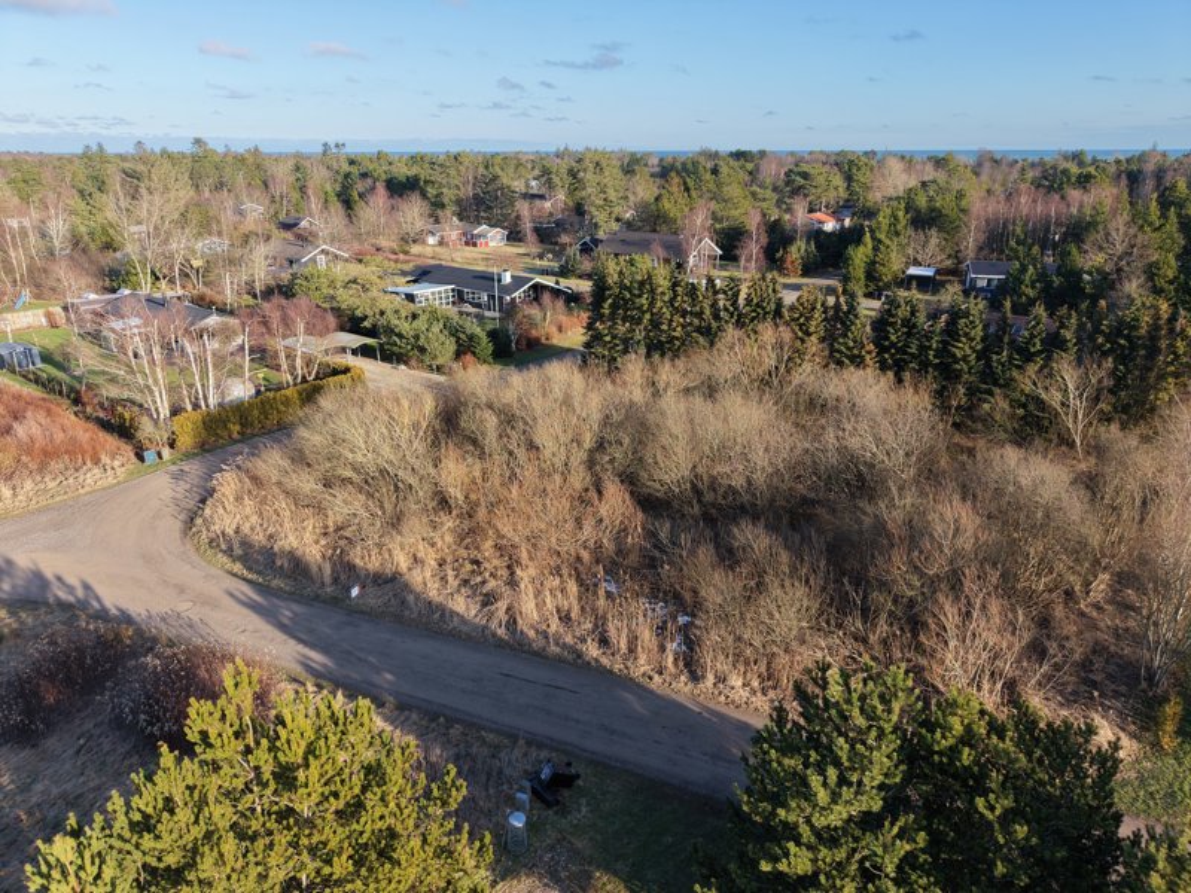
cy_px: 446
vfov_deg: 56.8
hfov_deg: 71.6
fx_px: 826
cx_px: 596
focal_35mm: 24
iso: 400
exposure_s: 1/350
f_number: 1.8
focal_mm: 8.67
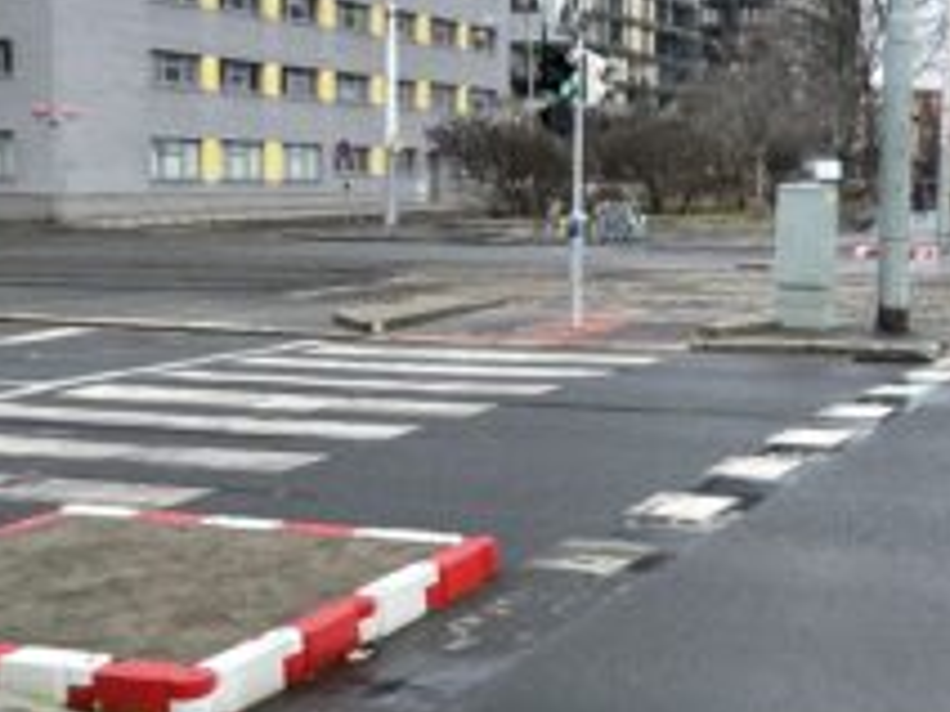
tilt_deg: -4.2
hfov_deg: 37.3
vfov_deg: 29.6
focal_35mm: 49
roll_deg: +0.3
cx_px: 784
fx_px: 1345
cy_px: 287
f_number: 1.6
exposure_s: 1/113
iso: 125
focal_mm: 4.2
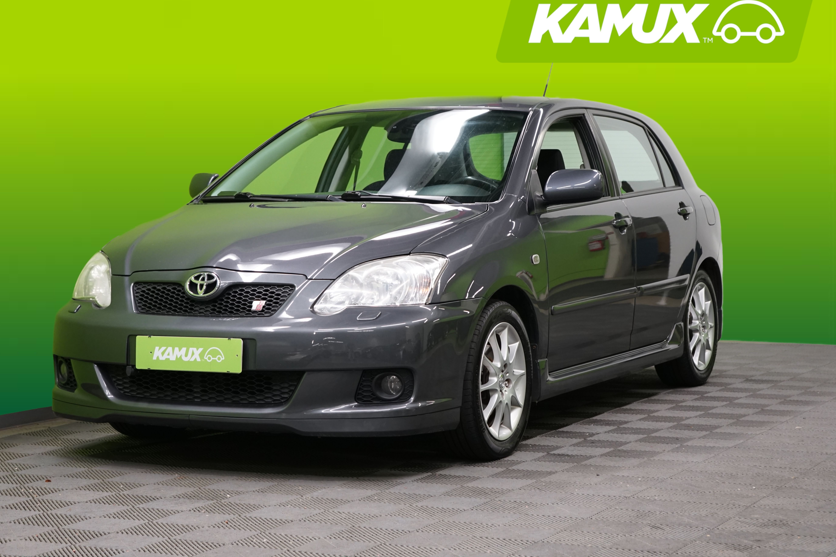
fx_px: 1695
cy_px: 259
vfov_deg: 18.7
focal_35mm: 73
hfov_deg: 27.7
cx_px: 383
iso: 800
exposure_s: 1/50
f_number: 5.6
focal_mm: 67
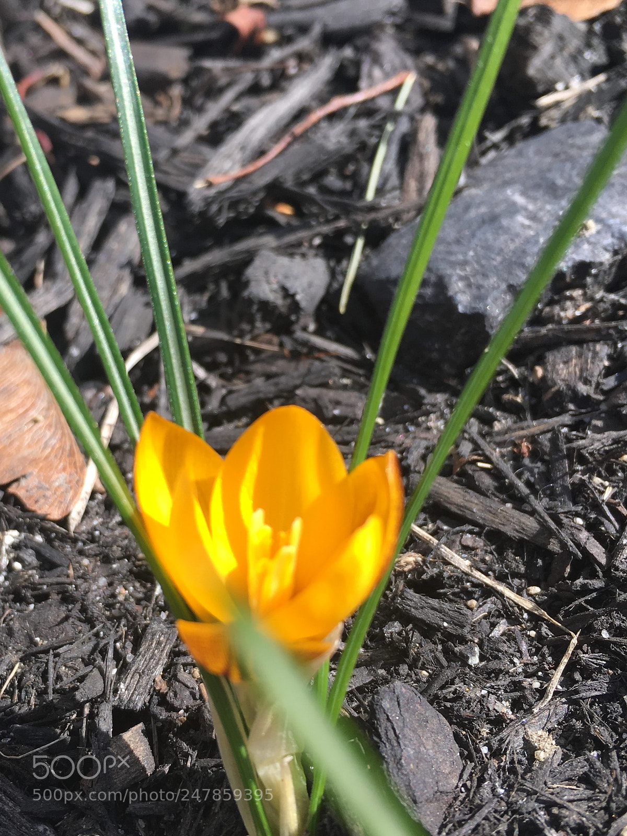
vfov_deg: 61.7
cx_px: 314
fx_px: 700
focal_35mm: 29
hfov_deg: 48.2
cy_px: 418
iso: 25
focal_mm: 4.15
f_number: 2.2
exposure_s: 1/620
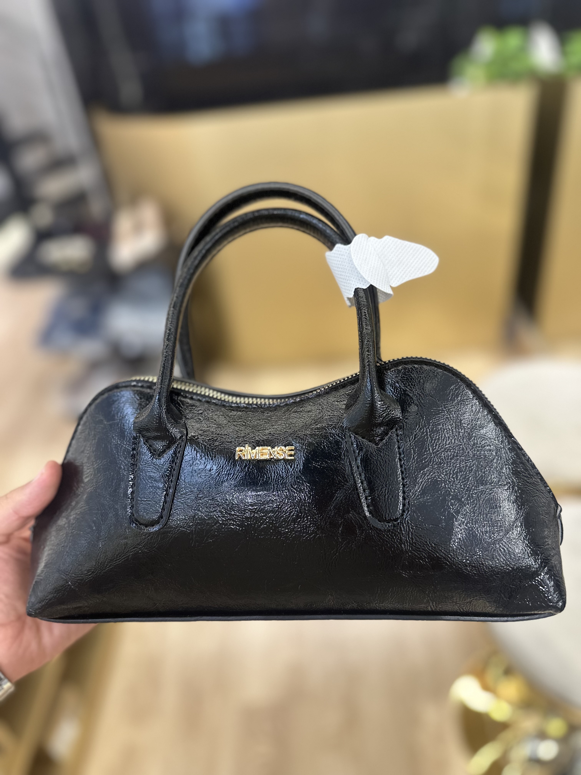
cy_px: 388
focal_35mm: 24
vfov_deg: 71.6
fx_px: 537
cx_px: 290
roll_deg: +6.6
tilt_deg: -35.9
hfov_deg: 56.8
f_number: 1.78
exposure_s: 1/121
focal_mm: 6.86
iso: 200
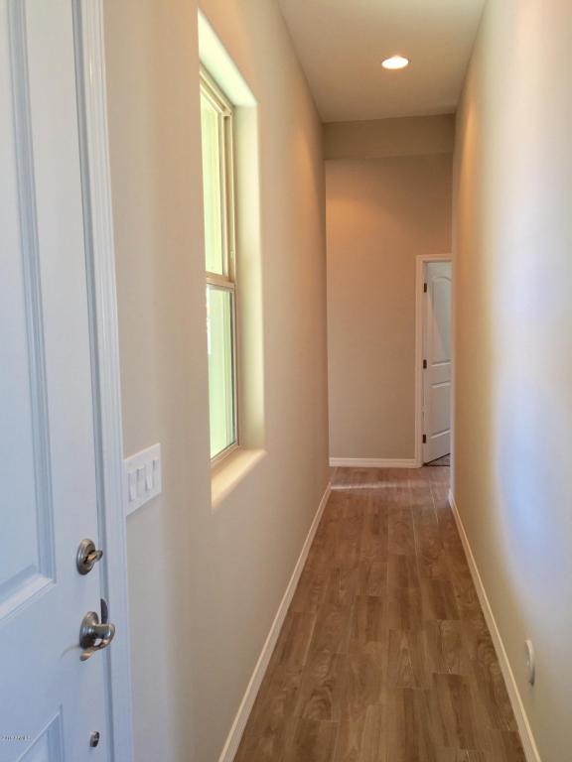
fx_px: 639
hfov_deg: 48.2
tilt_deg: -4.6
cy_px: 381
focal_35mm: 29
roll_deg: +0.5
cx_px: 286
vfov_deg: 61.7
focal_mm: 4.15
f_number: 2.2
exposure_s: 1/30
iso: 40
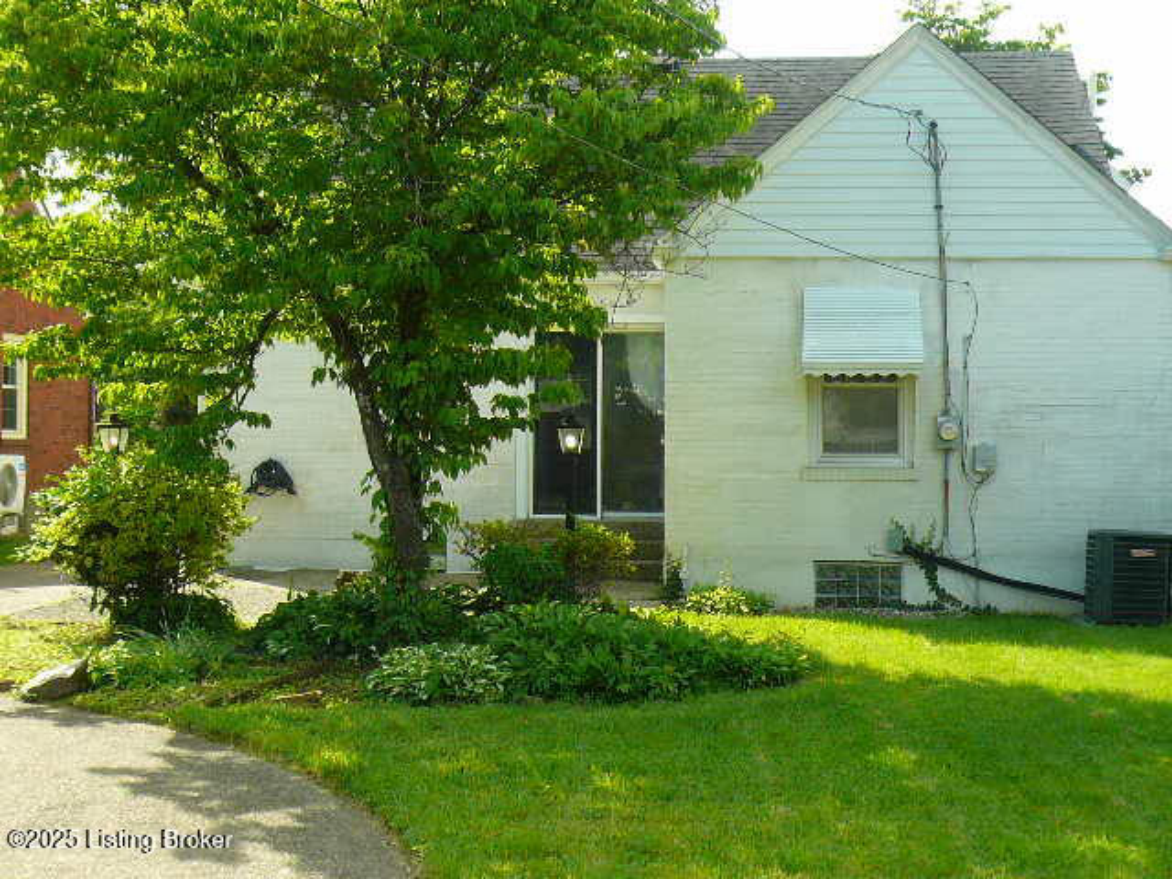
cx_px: 586
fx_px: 1524
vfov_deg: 32.2
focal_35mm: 45
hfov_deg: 42.1
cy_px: 440
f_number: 2.9
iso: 100
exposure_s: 1/500
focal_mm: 4.9
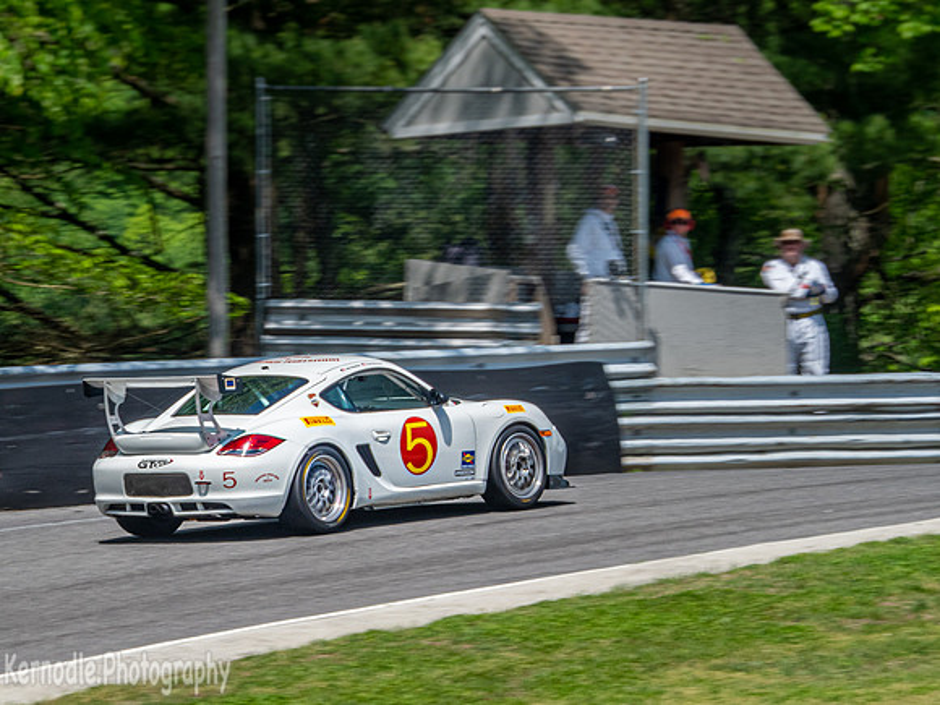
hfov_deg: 3.6
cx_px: 327
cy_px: 351
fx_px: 14909
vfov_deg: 2.7
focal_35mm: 549
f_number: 11
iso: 400
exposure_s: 1/320
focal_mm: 210
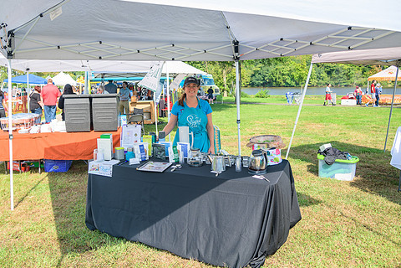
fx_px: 323
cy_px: 122
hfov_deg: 63.6
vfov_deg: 44.9
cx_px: 184
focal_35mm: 29
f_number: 4
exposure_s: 1/100
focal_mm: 24
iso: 64
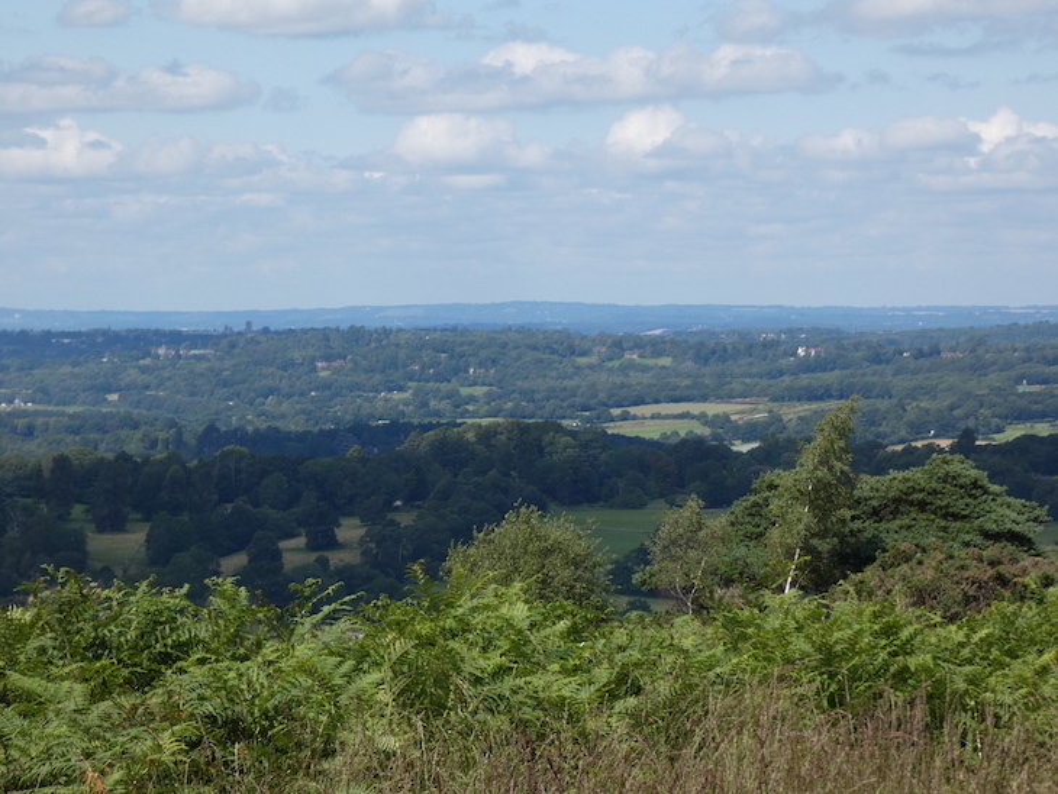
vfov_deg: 10.1
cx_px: 529
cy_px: 397
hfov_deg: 13.4
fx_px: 4494
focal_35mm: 147
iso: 80
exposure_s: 1/400
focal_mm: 26.3
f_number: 5.4
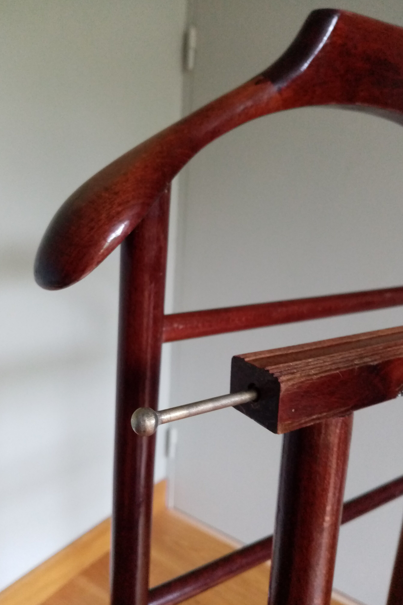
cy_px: 302
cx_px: 191
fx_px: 470
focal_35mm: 28
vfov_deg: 65.5
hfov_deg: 46.4
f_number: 1.8
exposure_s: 1/25
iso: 568
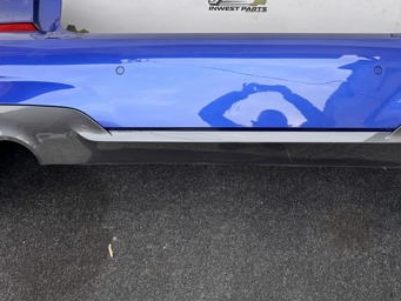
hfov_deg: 41.8
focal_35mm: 45
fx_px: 521
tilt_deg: -46.6
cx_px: 250
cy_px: 59
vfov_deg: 31.3
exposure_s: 1/192
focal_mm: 6.76
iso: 64
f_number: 1.78
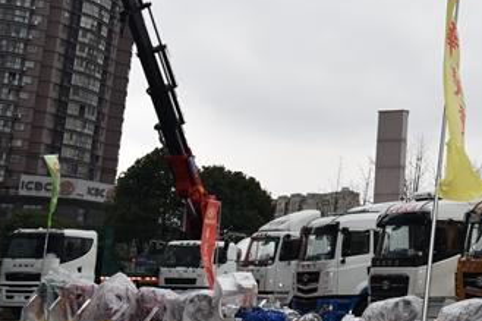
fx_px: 816
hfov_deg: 28.1
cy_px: 95
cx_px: 601
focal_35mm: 61
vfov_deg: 22.1
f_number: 5.6
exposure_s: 1/125
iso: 720
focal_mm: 24
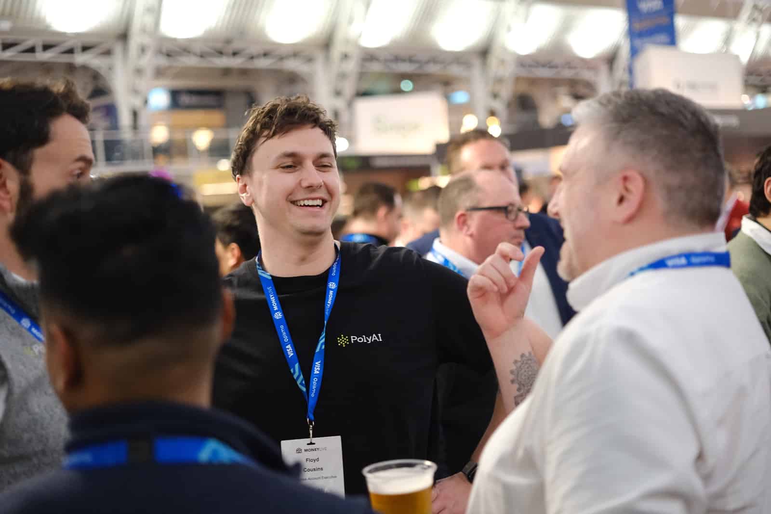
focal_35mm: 50
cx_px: 386
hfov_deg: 39.6
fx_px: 1071
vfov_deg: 27.0
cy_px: 257
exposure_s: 1/250
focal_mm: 33
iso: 2500
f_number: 1.4
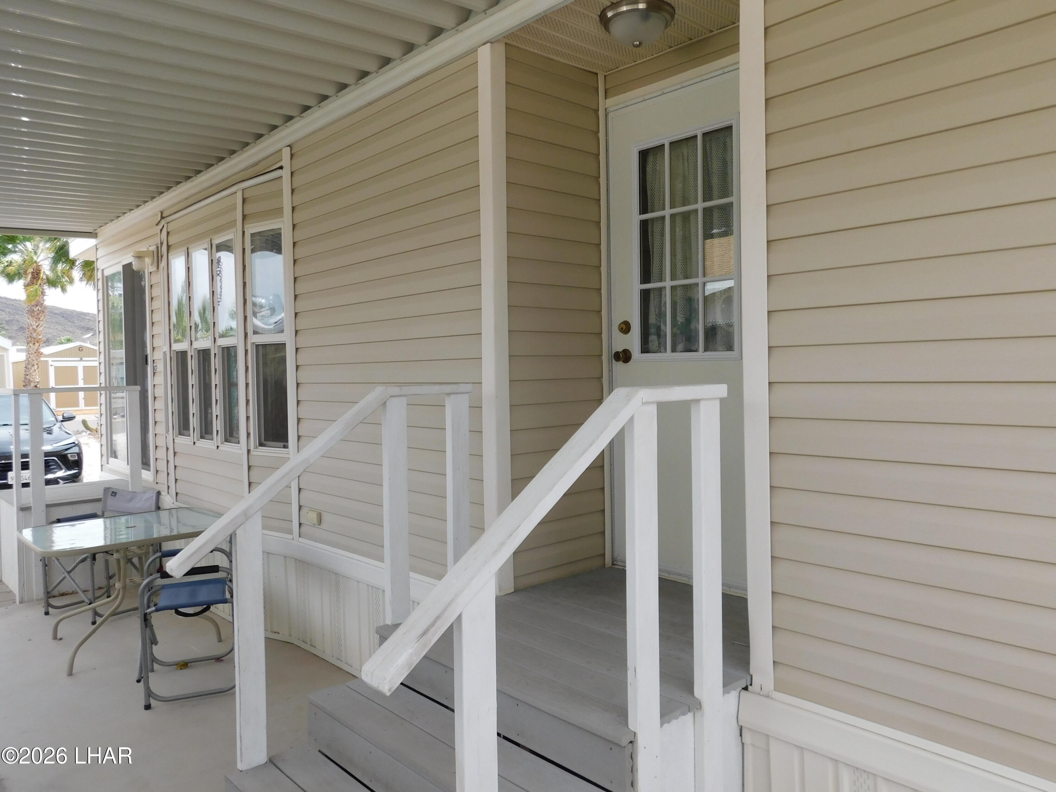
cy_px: 396
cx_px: 528
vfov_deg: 54.9
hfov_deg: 69.4
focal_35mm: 25
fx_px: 763
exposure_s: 1/640
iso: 125
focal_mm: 4.5
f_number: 3.1
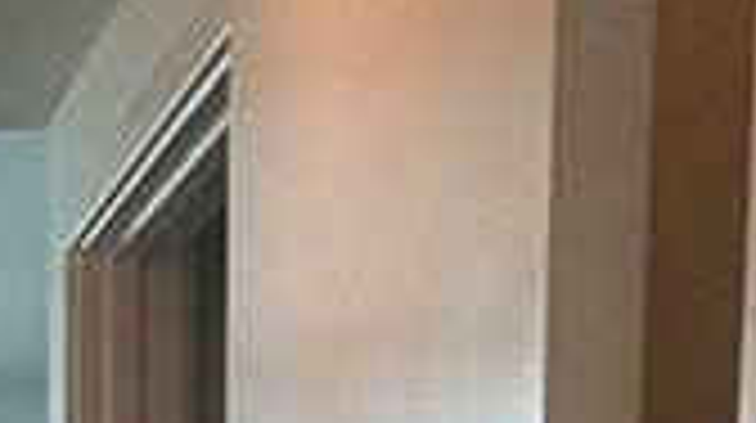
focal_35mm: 109
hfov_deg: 16.9
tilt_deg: -10.4
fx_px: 2182
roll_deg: +1.4
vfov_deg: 9.3
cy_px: 1170
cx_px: -522
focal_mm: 2.22
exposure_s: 1/120
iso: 125
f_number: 2.2
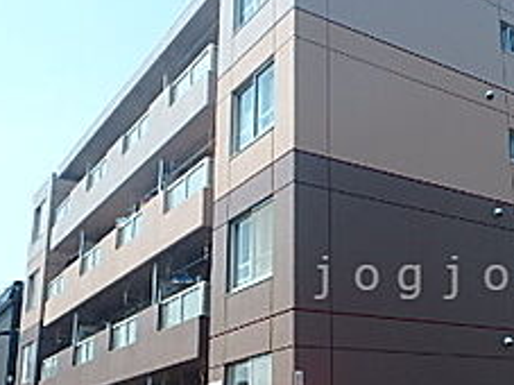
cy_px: 277
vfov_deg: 30.5
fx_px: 698
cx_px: 437
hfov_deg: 38.4
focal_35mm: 47
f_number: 3.5
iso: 125
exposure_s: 1/800
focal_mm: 3.7
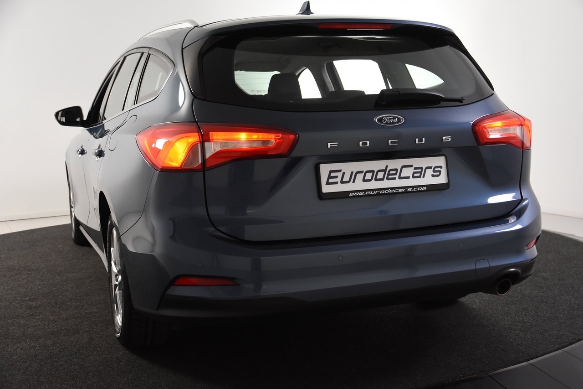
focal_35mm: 46
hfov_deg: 42.3
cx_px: 292
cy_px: 194
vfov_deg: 28.9
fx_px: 753
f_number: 5
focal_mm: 31
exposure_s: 1/100
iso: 1600
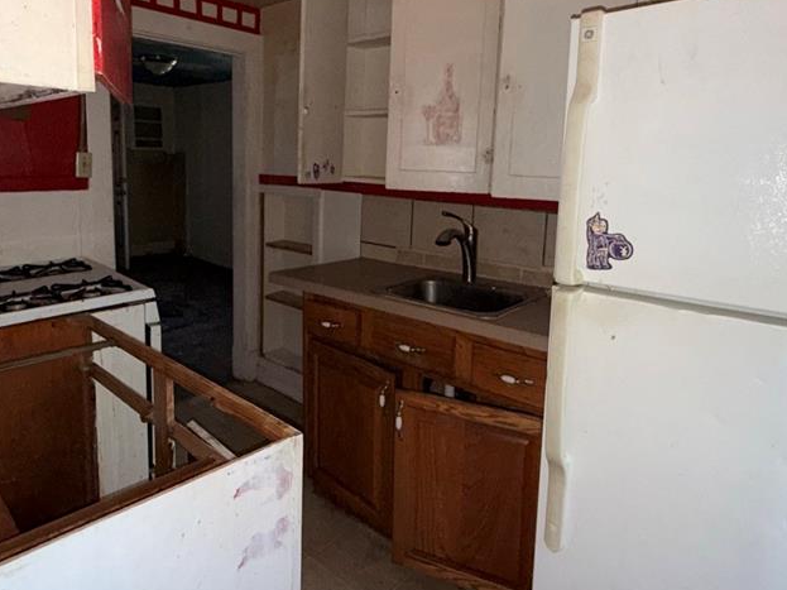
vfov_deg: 58.2
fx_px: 523
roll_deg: -0.9
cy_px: 225
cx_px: 355
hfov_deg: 73.7
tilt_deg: -6.8
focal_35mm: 23
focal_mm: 2.22
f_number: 2.2
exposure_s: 1/60
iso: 200
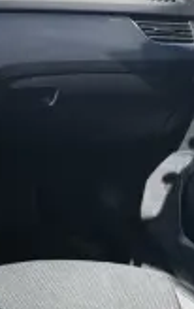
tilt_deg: -27.2
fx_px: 523
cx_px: -134
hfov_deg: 17.7
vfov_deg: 32.9
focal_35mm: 62
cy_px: 160
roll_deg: -0.9
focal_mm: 6.76
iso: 80
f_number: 1.78
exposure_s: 1/1091
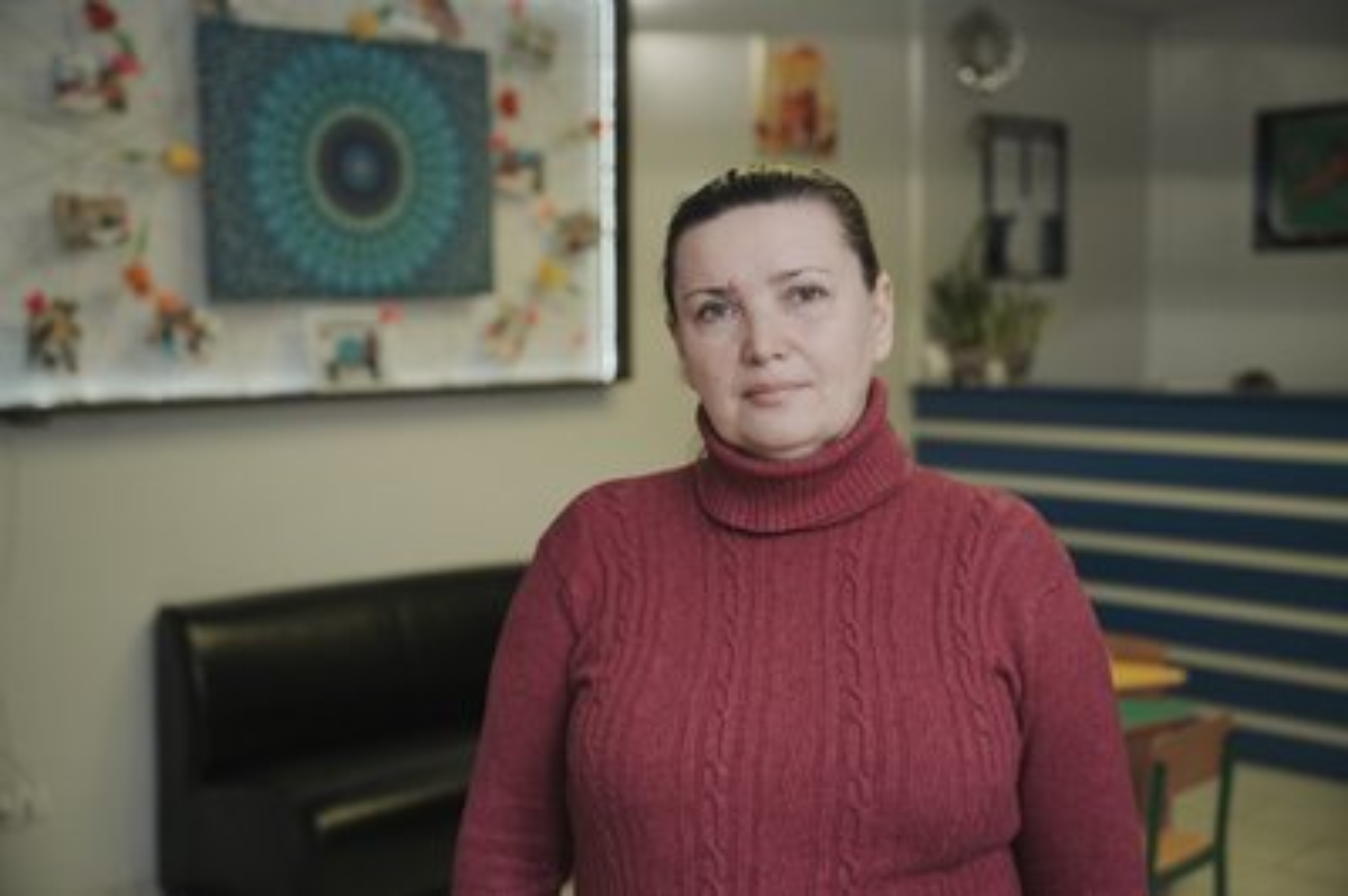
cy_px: 448
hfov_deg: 46.4
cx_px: 674
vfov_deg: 31.8
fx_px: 1571
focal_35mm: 42
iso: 1600
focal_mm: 42
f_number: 2.8
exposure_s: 1/800
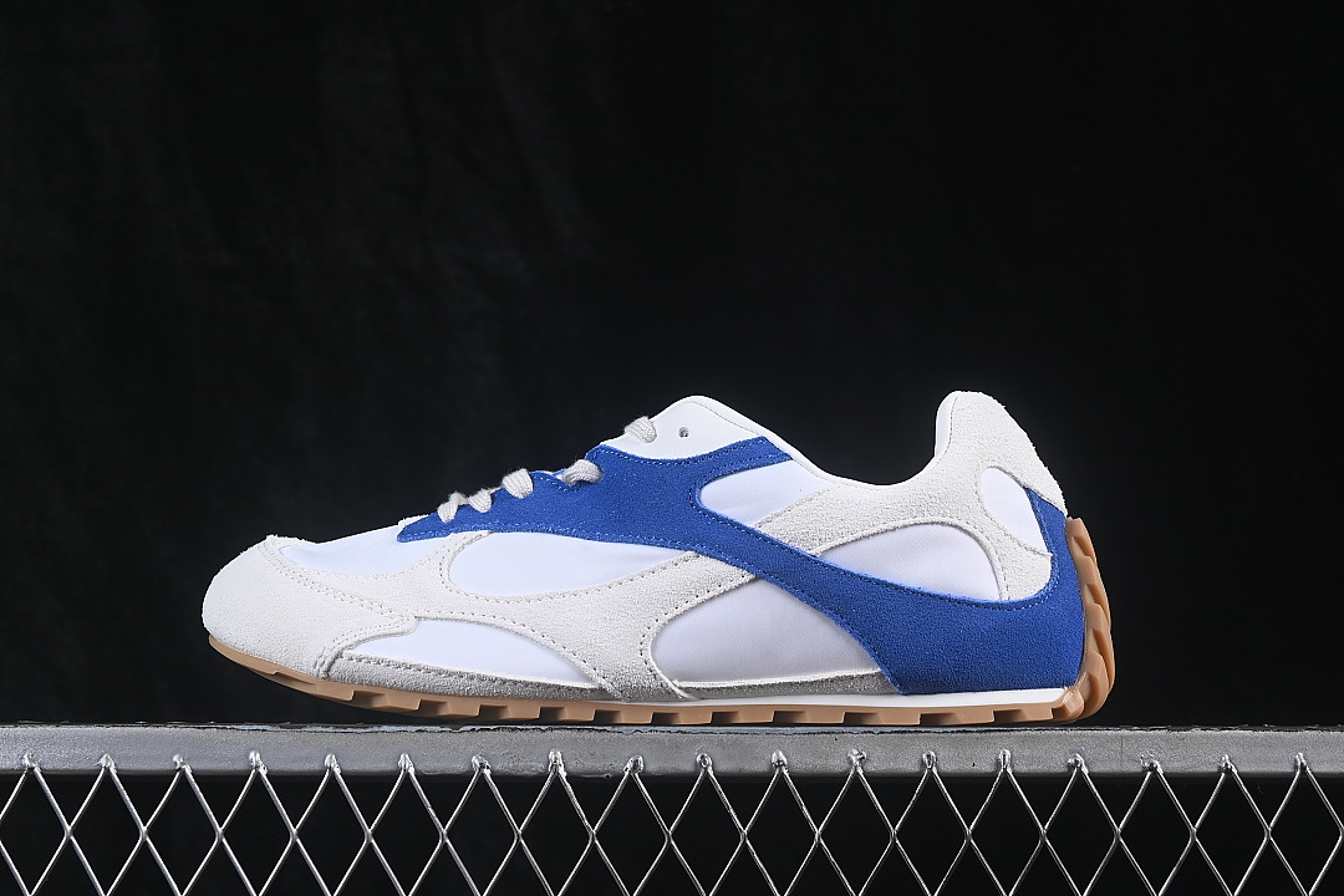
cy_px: 448
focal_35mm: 75
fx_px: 2800
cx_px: 672
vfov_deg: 18.2
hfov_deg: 27.0
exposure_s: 1/80
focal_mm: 50
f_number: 8
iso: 160
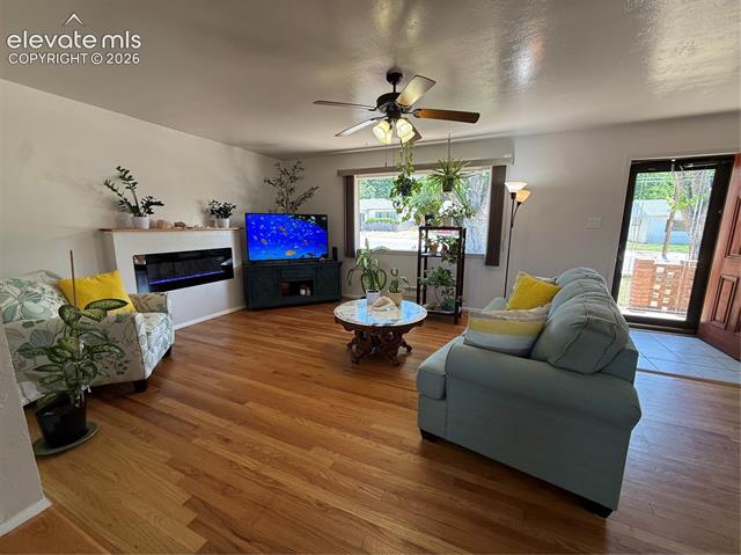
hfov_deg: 102.1
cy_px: 278
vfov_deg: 85.6
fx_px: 299
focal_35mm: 14
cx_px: 370
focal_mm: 2.22
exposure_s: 1/120
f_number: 2.2
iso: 125
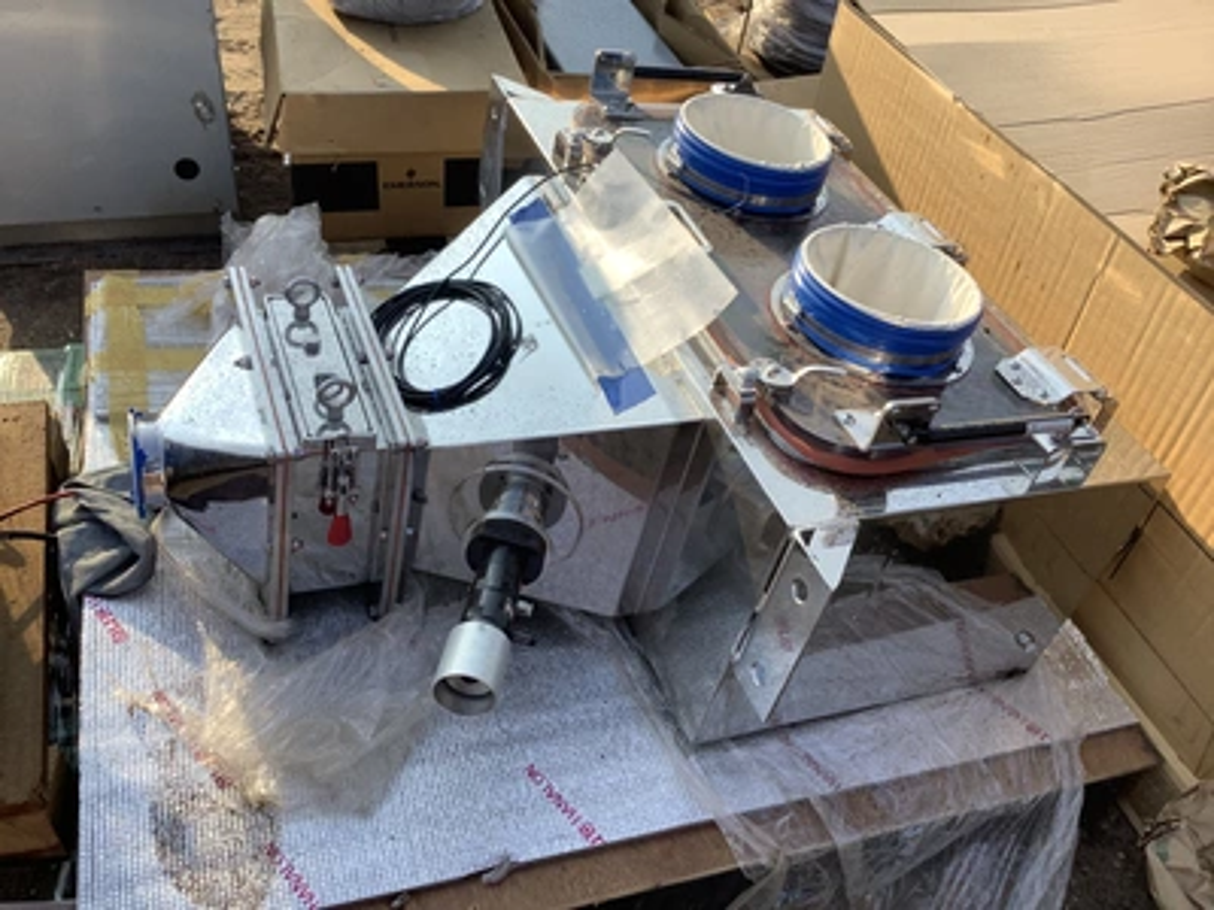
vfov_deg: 45.4
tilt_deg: -44.0
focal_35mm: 31
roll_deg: -8.1
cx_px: 607
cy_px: 455
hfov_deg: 58.4
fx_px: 1087
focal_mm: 3.3
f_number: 2.4
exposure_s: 1/646
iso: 25
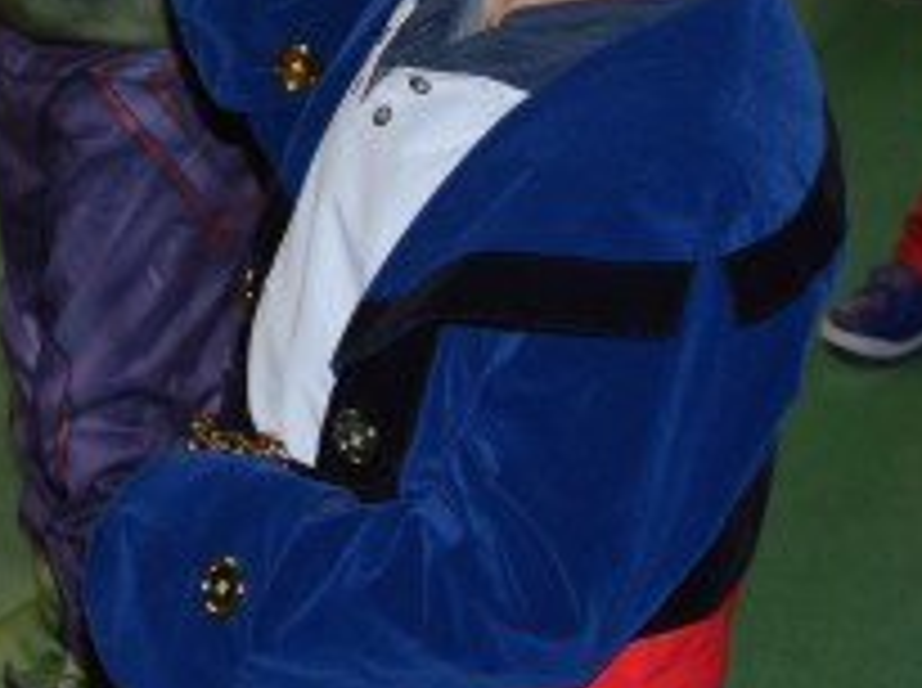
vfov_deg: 10.9
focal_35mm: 130
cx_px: -324
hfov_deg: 14.5
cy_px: -357
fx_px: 3456
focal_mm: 18
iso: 800
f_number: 3.5
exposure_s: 1/160
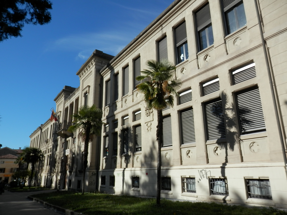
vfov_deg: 54.9
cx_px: 144
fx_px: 207
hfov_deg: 69.4
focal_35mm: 25
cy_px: 108
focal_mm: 4.5
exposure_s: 1/160
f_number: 8.7
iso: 80
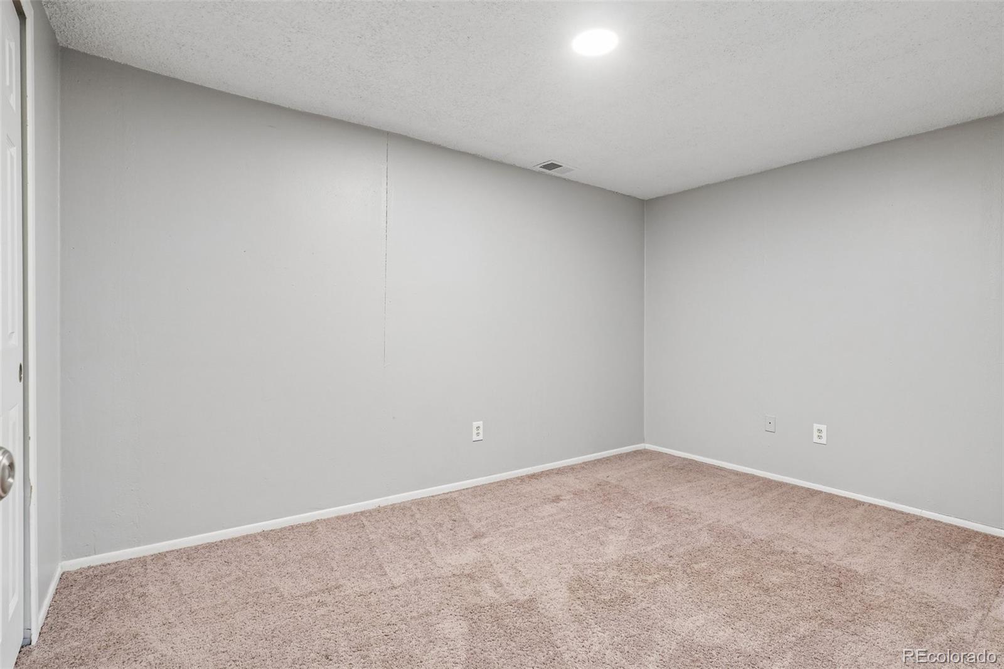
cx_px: 502
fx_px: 460
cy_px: 334
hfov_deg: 95.0
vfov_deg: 72.0
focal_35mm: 16
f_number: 8
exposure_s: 1/4
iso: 500
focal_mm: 11
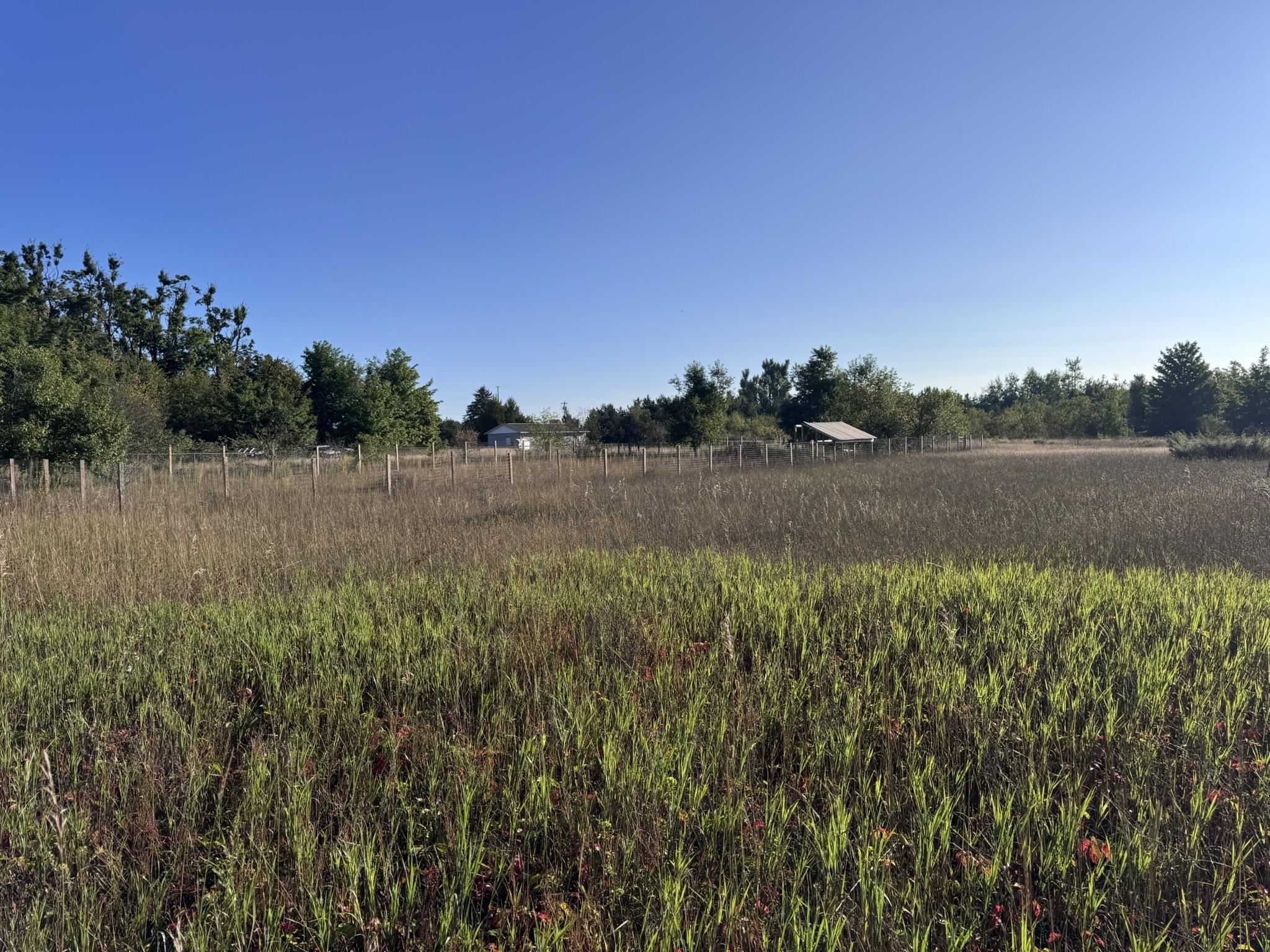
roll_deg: +1.0
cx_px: 635
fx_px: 881
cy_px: 476
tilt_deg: -2.4
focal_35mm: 24
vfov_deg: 56.8
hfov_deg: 71.6
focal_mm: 6.76
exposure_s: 1/5348
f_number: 1.78
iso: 80
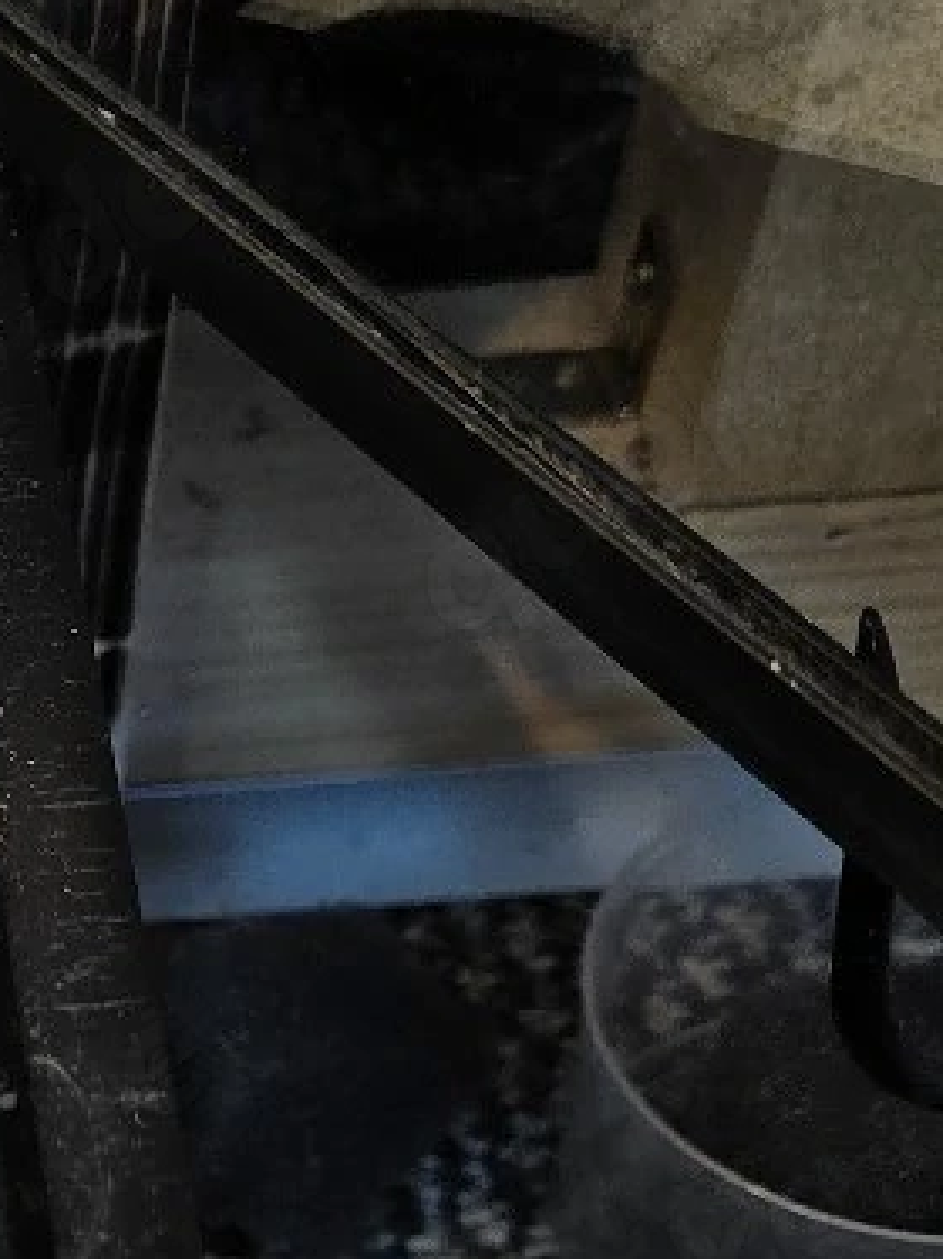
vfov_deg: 22.5
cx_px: -734
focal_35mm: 82
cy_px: 1379
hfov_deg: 15.5
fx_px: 2982
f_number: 1.7
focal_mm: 6.3
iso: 50
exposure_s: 1/101
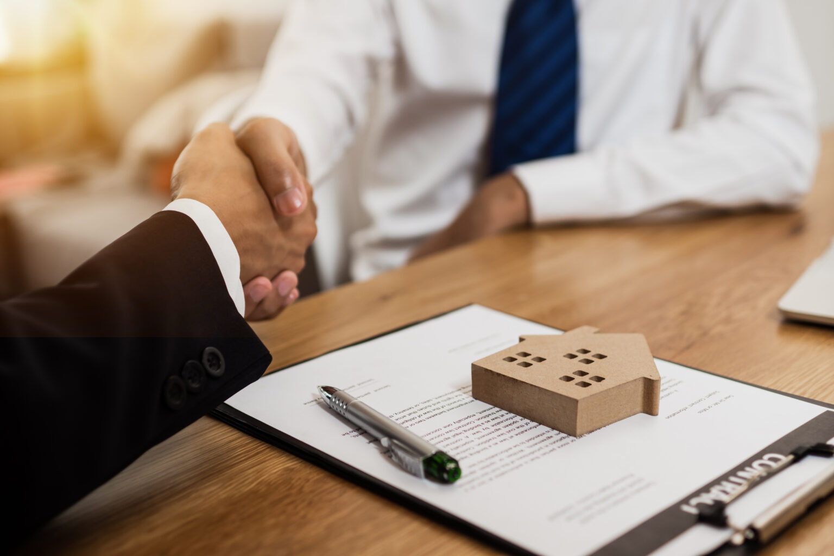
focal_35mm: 45
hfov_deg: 43.6
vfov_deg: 29.9
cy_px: 278
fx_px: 1042
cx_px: 417
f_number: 2
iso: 160
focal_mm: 30
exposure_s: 1/100
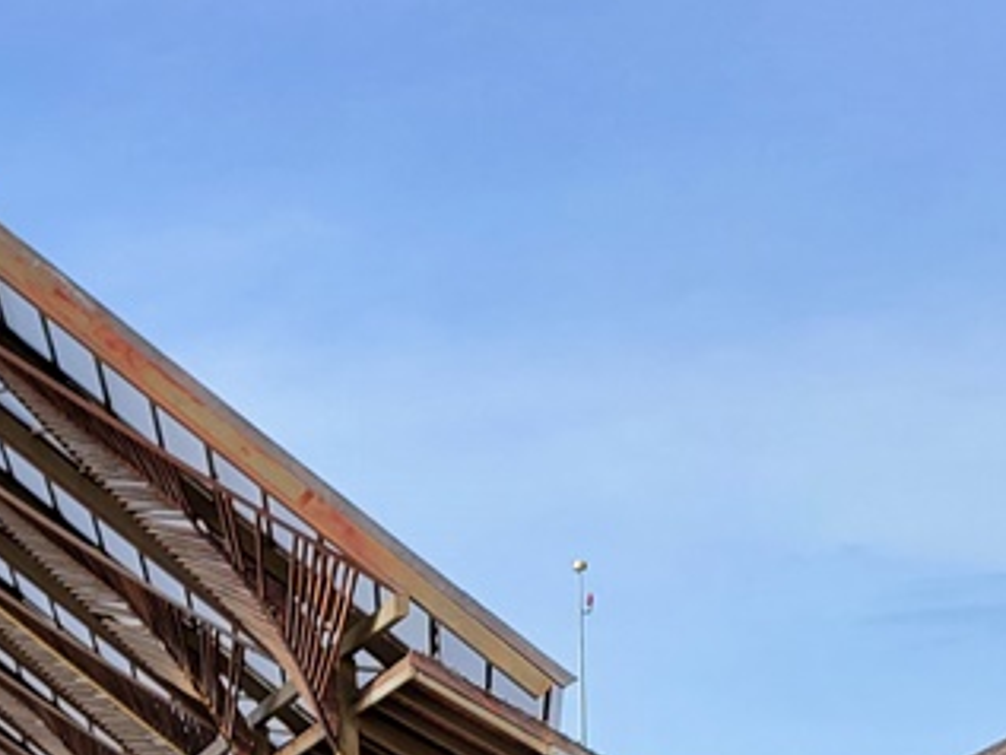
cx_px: -384
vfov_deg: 16.7
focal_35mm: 82
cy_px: 1053
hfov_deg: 21.1
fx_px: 2384
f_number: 1.8
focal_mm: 5.4
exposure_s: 1/1457
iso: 40
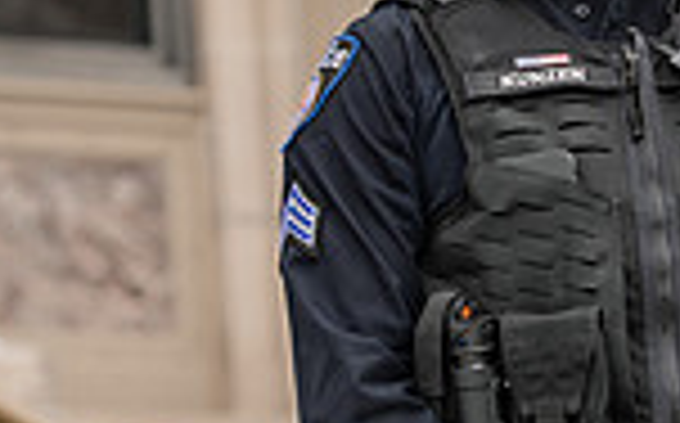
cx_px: 599
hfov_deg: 5.3
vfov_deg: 3.3
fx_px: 7405
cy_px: 128
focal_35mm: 400
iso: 125
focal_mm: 102
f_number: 4
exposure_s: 1/500
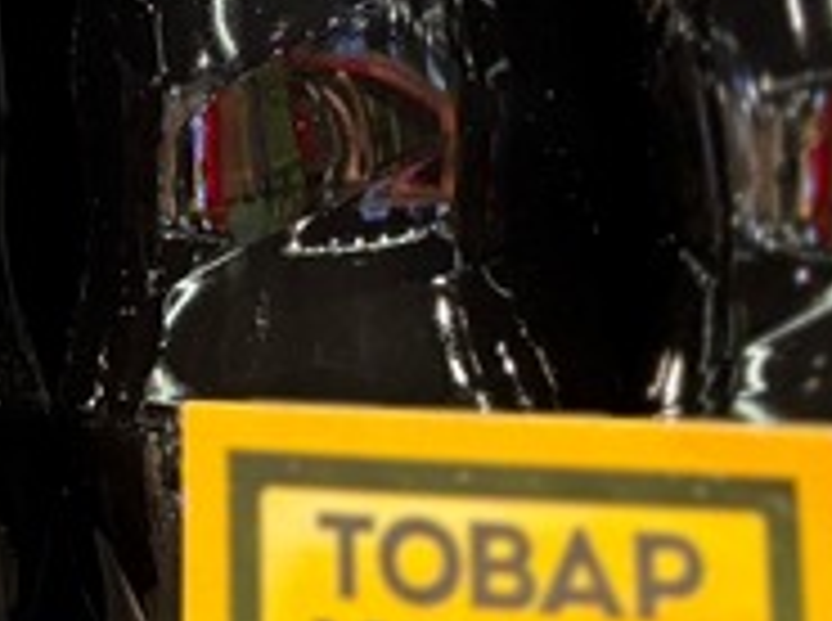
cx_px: -558
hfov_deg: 13.9
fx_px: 3118
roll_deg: -2.0
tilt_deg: +13.2
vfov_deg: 10.7
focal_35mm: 130
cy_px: -454
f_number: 1.78
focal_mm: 6.76
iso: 320
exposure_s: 1/100
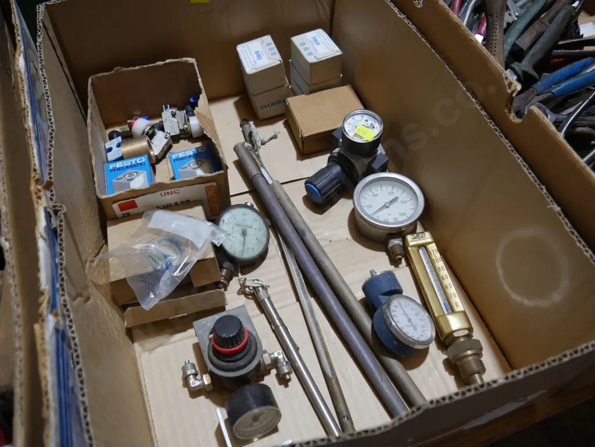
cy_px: 224
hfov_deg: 59.9
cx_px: 298
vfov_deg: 46.8
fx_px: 516
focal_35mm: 30
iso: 200
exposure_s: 1/80
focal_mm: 15
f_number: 3.6
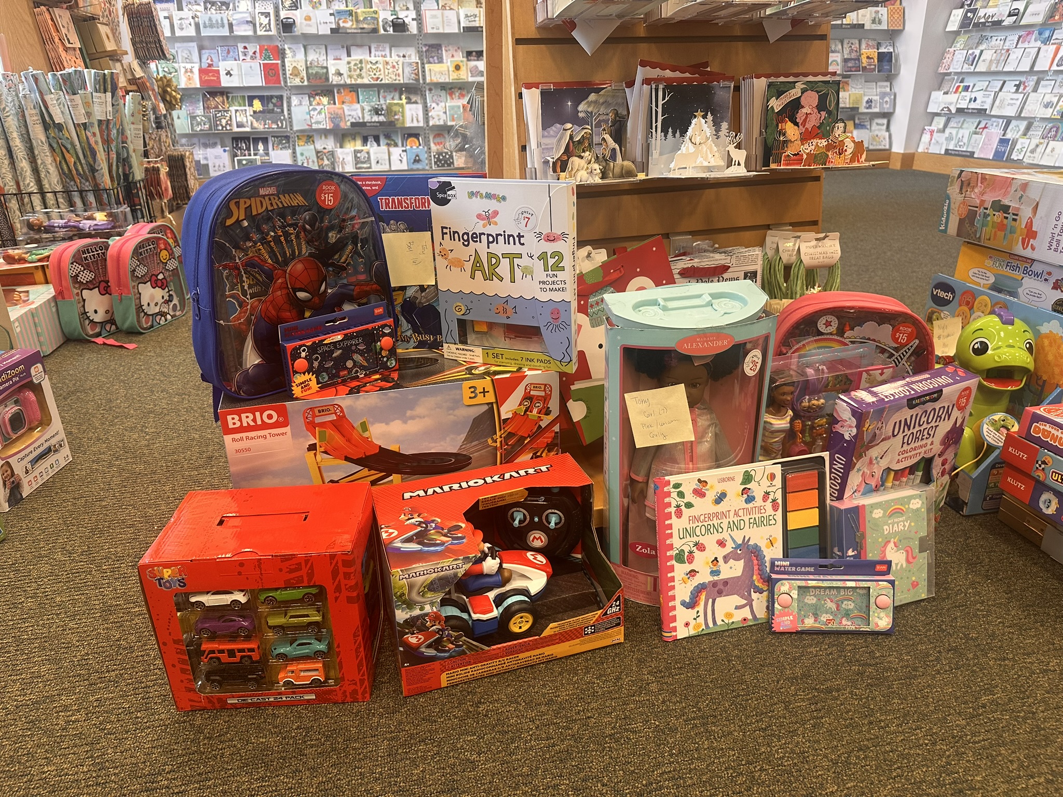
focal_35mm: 24
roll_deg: +1.0
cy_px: 398
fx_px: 737
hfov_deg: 71.6
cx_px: 532
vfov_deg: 56.8
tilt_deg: -23.0
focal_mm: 6.86
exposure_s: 1/120
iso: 160
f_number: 1.78
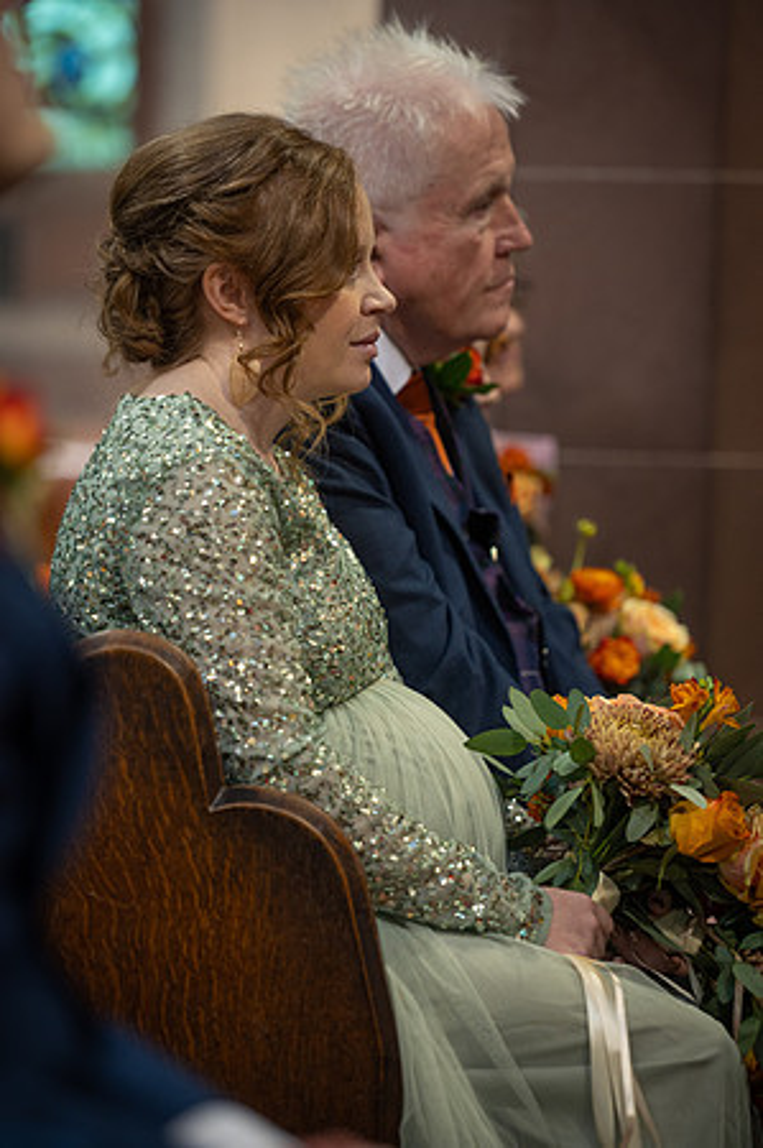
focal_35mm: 170
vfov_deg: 12.1
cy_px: 574
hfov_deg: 8.1
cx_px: 382
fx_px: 5417
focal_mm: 170
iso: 1600
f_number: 2.8
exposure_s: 1/125
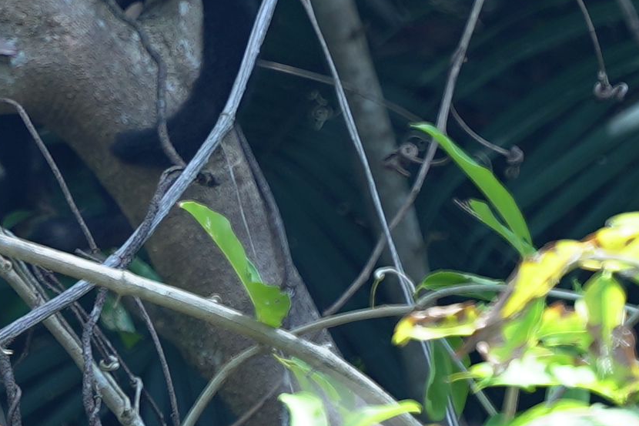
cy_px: -307
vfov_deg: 2.7
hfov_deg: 4.1
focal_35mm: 506
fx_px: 8979
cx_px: -102
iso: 100
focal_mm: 70
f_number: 2.8
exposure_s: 1/320
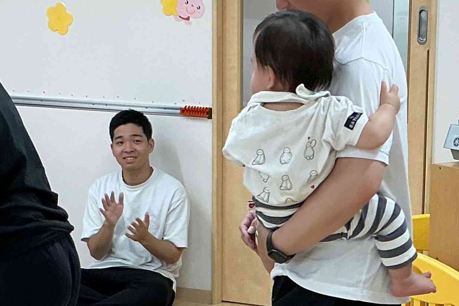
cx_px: 332
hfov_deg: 20.7
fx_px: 1249
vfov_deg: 13.9
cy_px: 214
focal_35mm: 98
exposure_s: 1/120
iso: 64
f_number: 1.8
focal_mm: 3
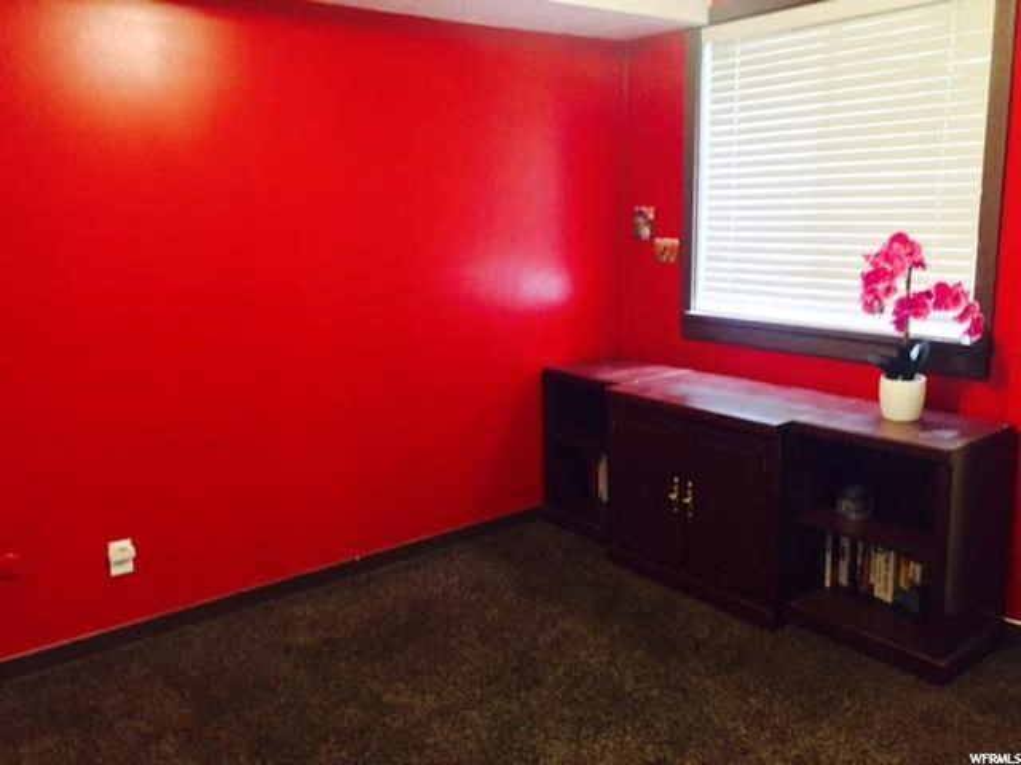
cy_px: 382
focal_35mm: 29
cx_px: 510
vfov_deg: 48.2
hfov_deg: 61.7
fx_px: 855
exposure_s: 1/15
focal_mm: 4.15
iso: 320
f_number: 2.2
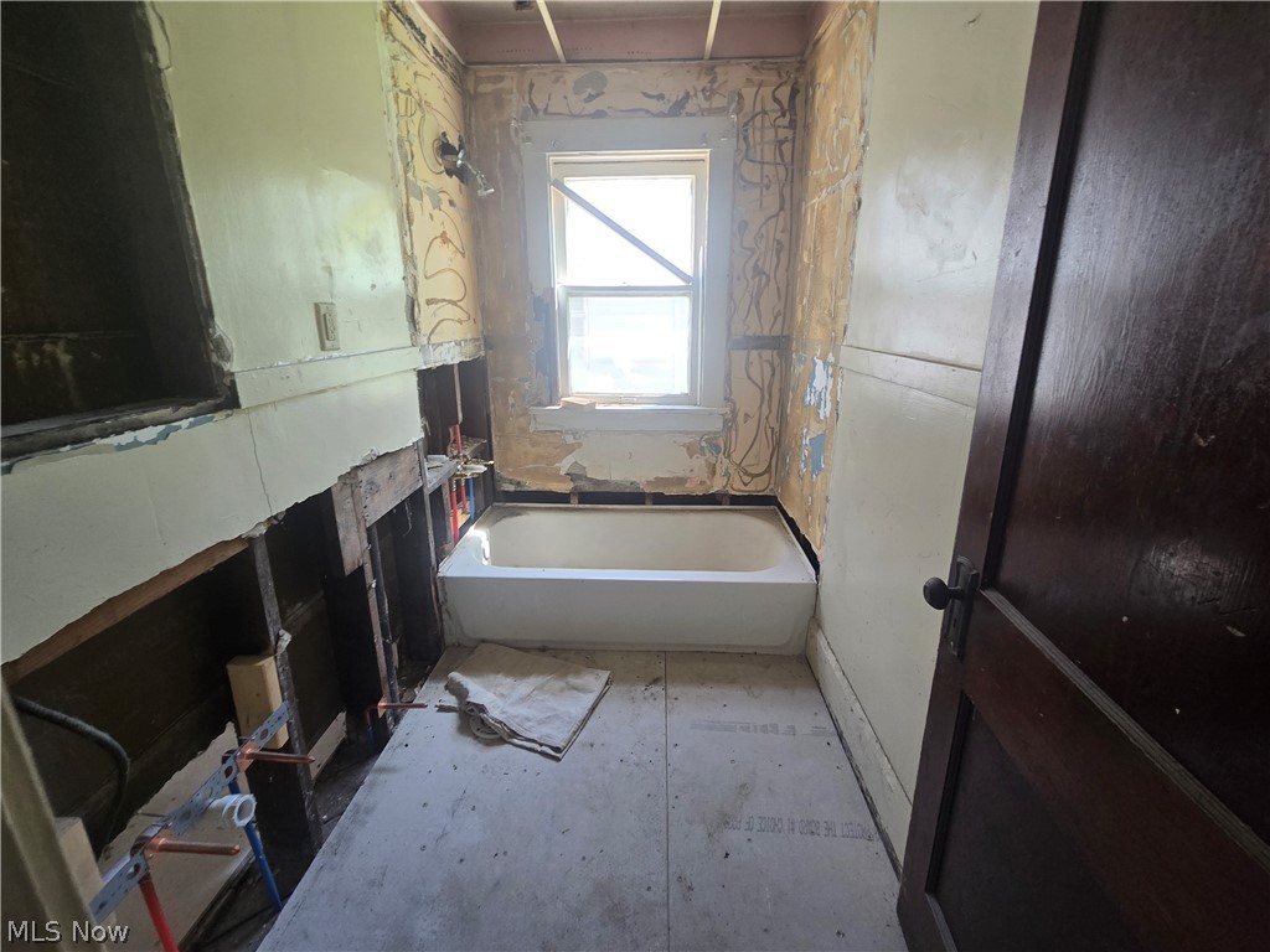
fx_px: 477
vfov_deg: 89.9
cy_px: 476
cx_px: 635
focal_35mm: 13
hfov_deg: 106.2
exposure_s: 1/60
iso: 125
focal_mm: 2.2
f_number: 2.2
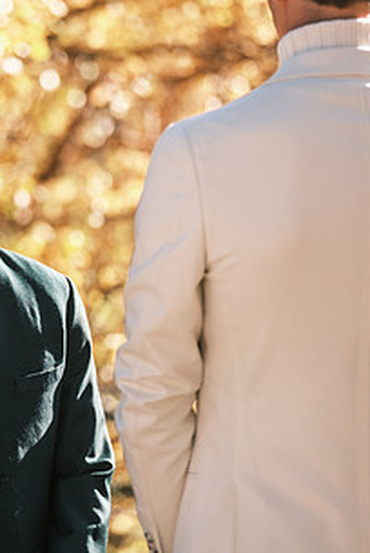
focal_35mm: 399
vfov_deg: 5.2
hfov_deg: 3.5
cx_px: 34
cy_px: 204
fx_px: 6137
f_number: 2.8
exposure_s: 1/1250
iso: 200
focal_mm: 140
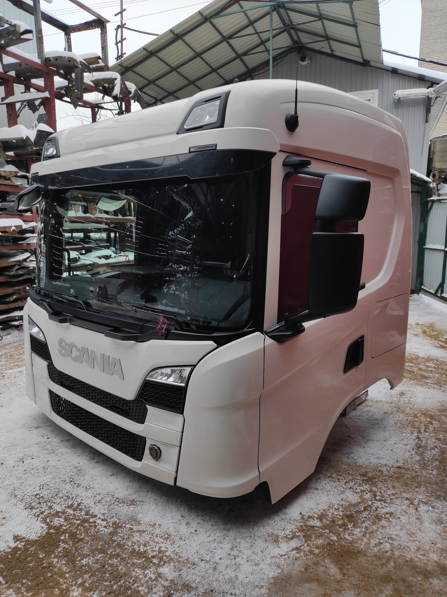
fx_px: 431
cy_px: 298
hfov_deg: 54.8
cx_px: 224
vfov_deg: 69.4
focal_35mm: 25
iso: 114
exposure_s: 1/100
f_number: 1.89
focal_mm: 5.43
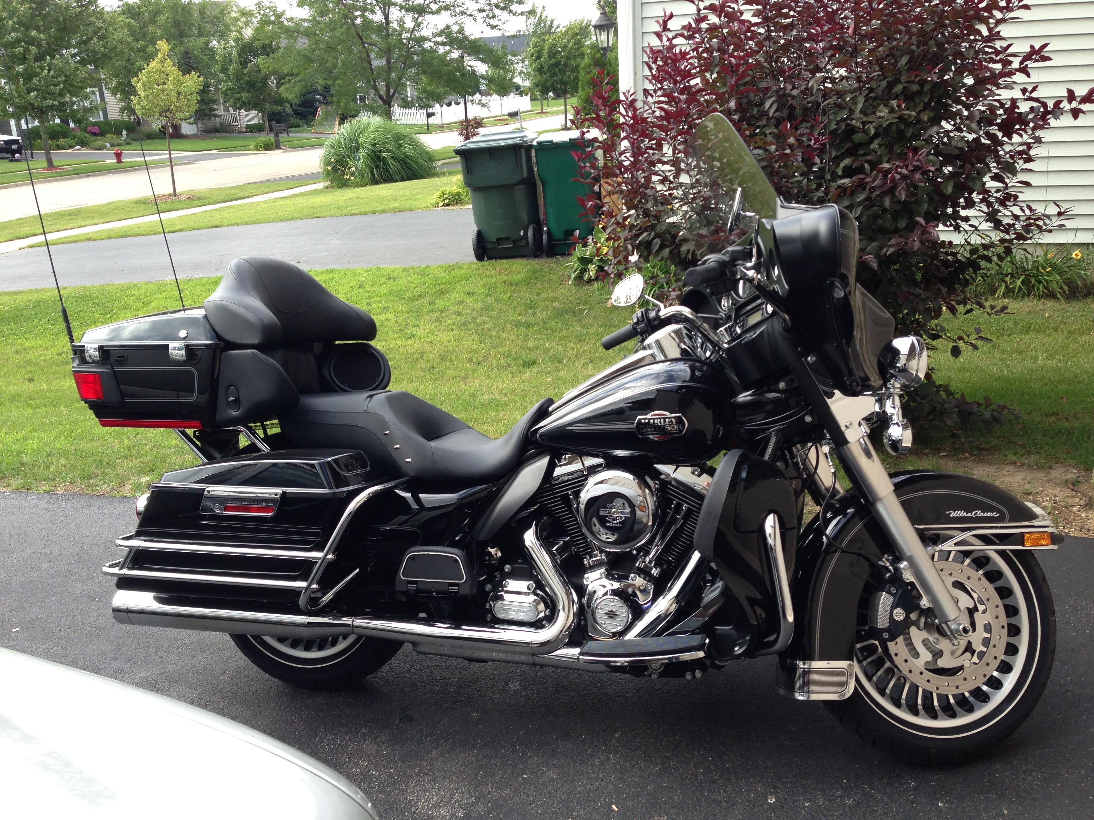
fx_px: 1043
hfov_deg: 55.4
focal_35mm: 33
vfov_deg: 42.9
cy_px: 410
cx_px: 547
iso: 64
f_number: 2.4
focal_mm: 4.13
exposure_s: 1/328
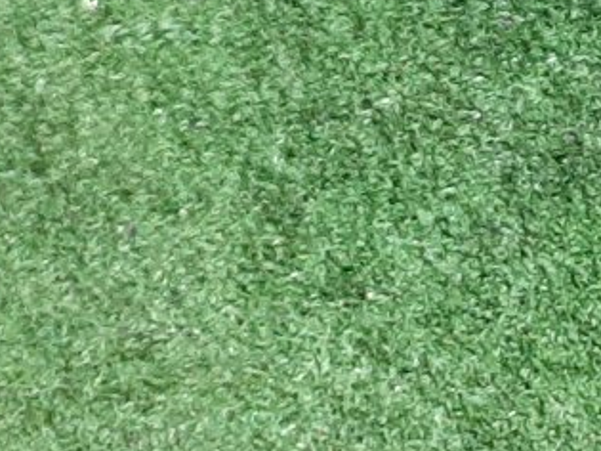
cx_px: 1318
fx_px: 2065
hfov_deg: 13.4
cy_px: -527
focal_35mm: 119
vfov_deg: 11.0
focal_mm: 3.93
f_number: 1.7
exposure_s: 1/25
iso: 194
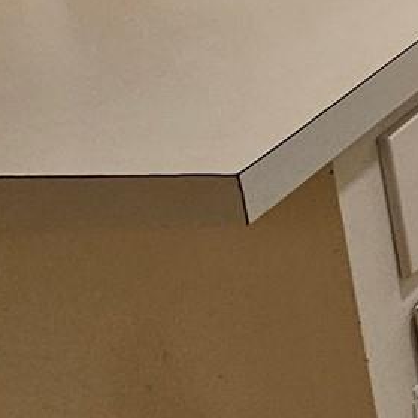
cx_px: 1224
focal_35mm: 84
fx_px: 1148
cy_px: -343
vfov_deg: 16.9
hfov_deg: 11.8
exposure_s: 1/60
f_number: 2.2
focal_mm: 2.2
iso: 160
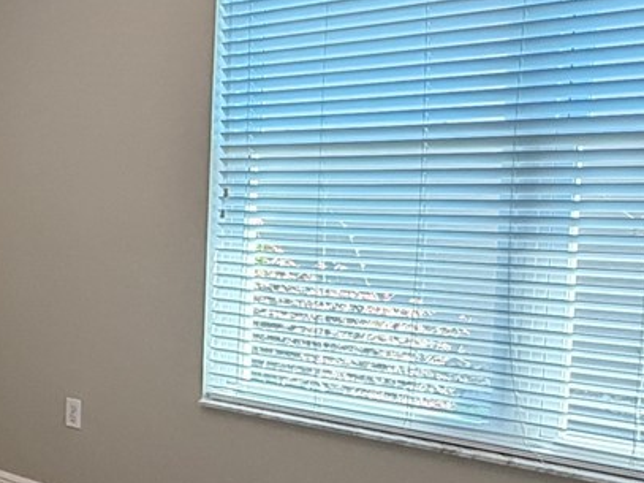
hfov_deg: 28.2
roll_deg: -0.8
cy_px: 250
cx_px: -212
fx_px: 1023
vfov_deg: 26.5
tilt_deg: -2.8
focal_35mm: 55
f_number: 2.2
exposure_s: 1/60
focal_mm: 2.22
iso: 320
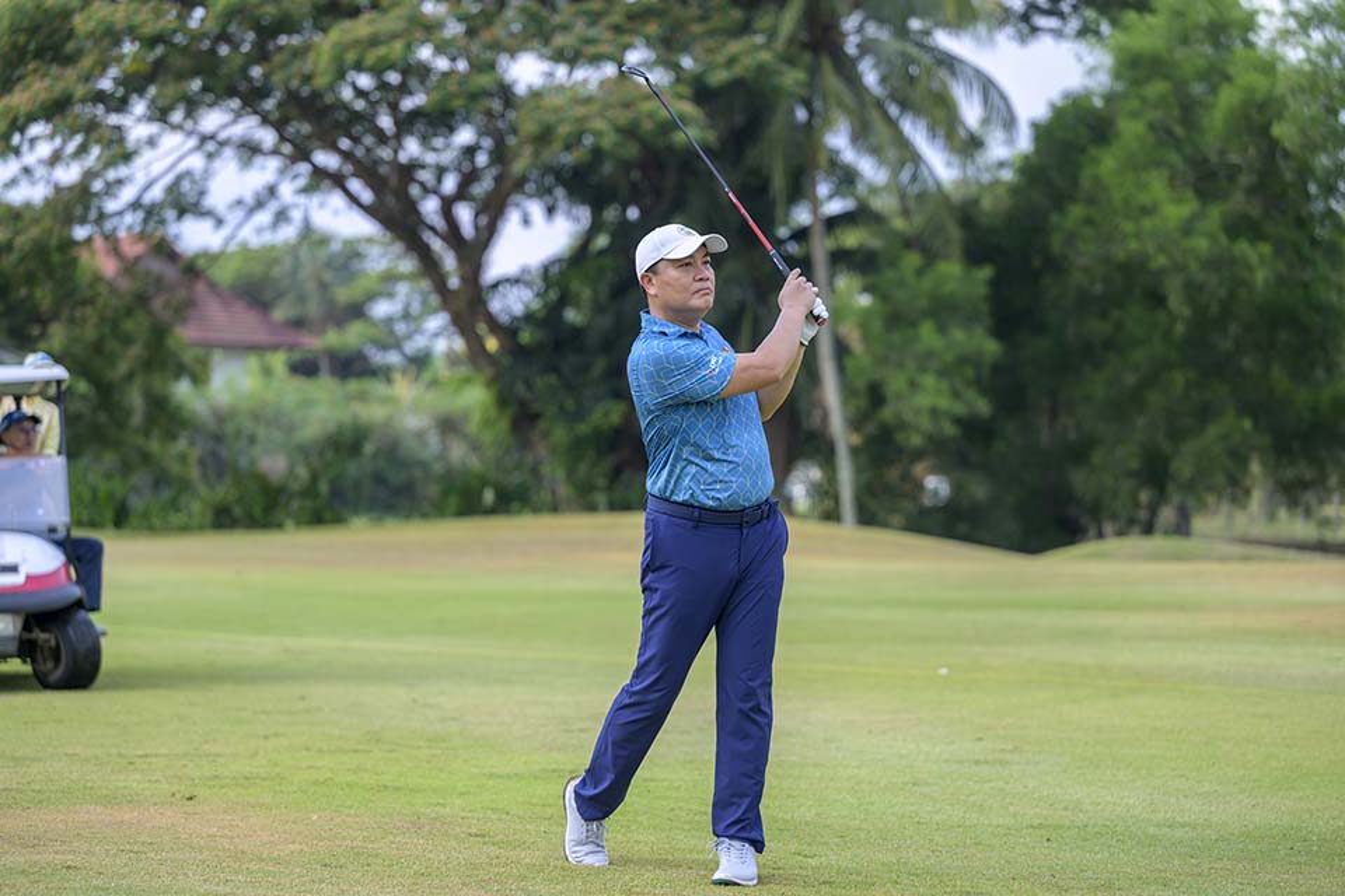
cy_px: 448
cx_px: 672
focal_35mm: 110
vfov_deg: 12.5
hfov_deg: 18.6
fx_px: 4109
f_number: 2.8
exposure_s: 1/3200
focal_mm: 110
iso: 360
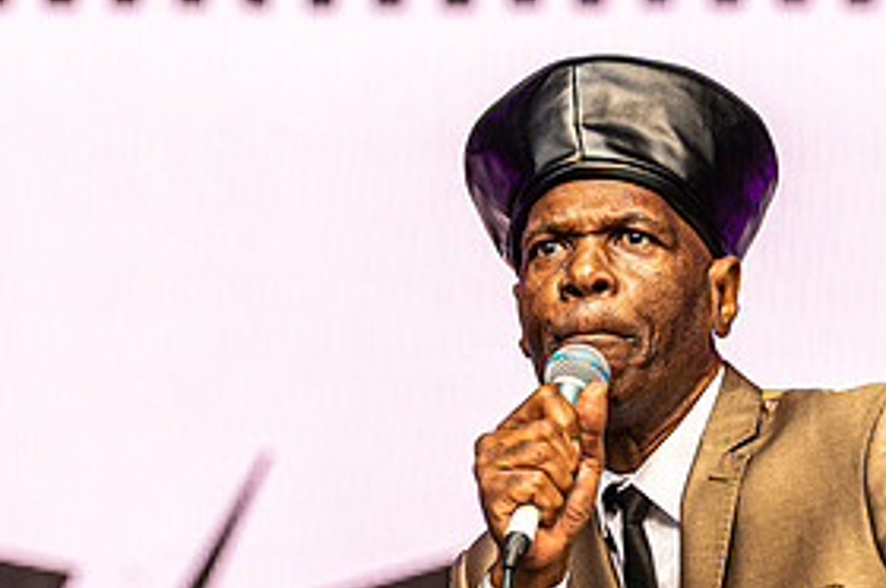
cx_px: 706
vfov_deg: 5.4
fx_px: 6219
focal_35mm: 253
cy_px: 509
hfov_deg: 8.1
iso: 125
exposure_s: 1/500
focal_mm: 122
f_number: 4
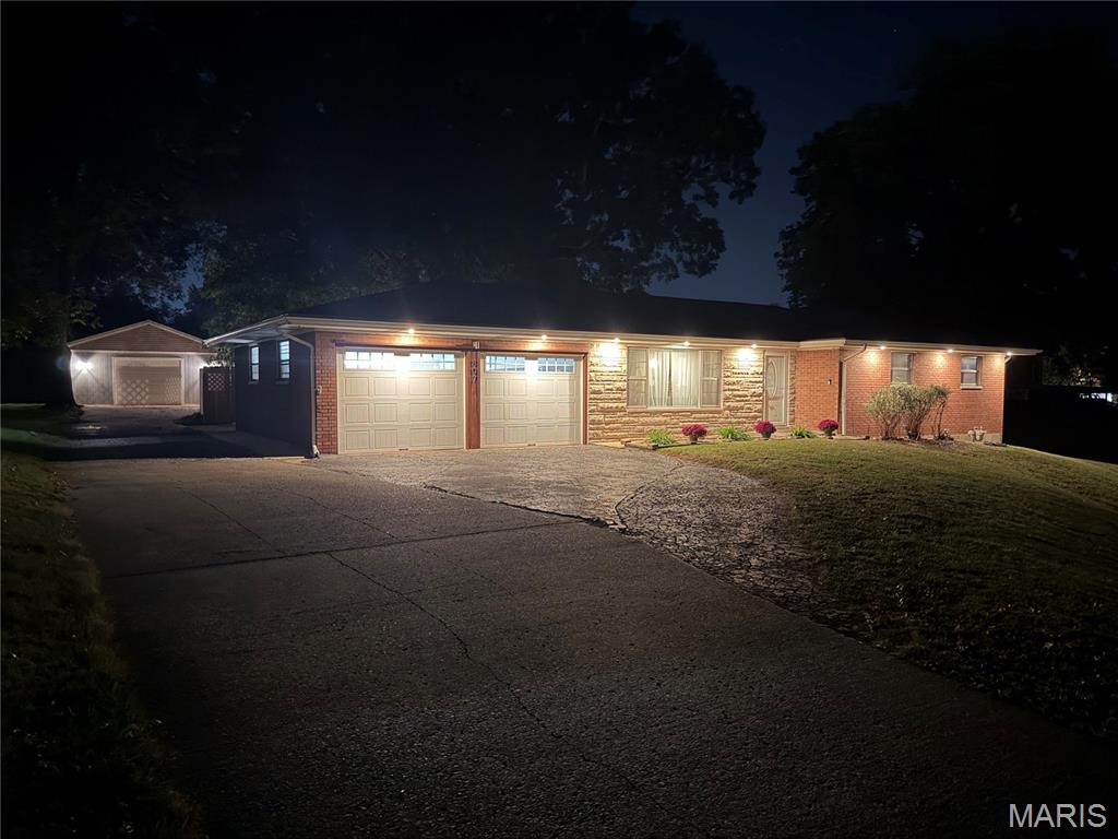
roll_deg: +0.0
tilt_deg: -1.7
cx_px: 559
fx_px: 775
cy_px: 420
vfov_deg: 56.8
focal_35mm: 24
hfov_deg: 71.6
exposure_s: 1/9
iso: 1250
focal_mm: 6.76
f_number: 1.78
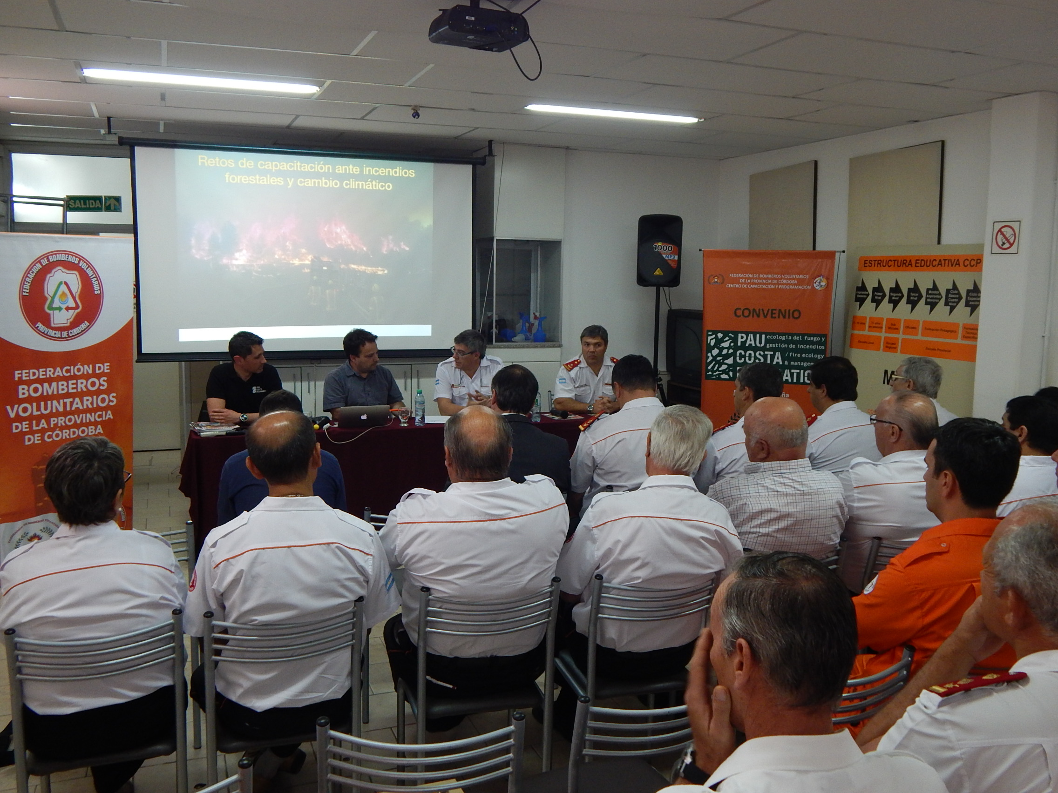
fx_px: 947
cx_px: 529
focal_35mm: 31
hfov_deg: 58.4
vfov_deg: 45.4
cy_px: 396
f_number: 3.2
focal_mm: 5.6
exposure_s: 1/30
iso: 220
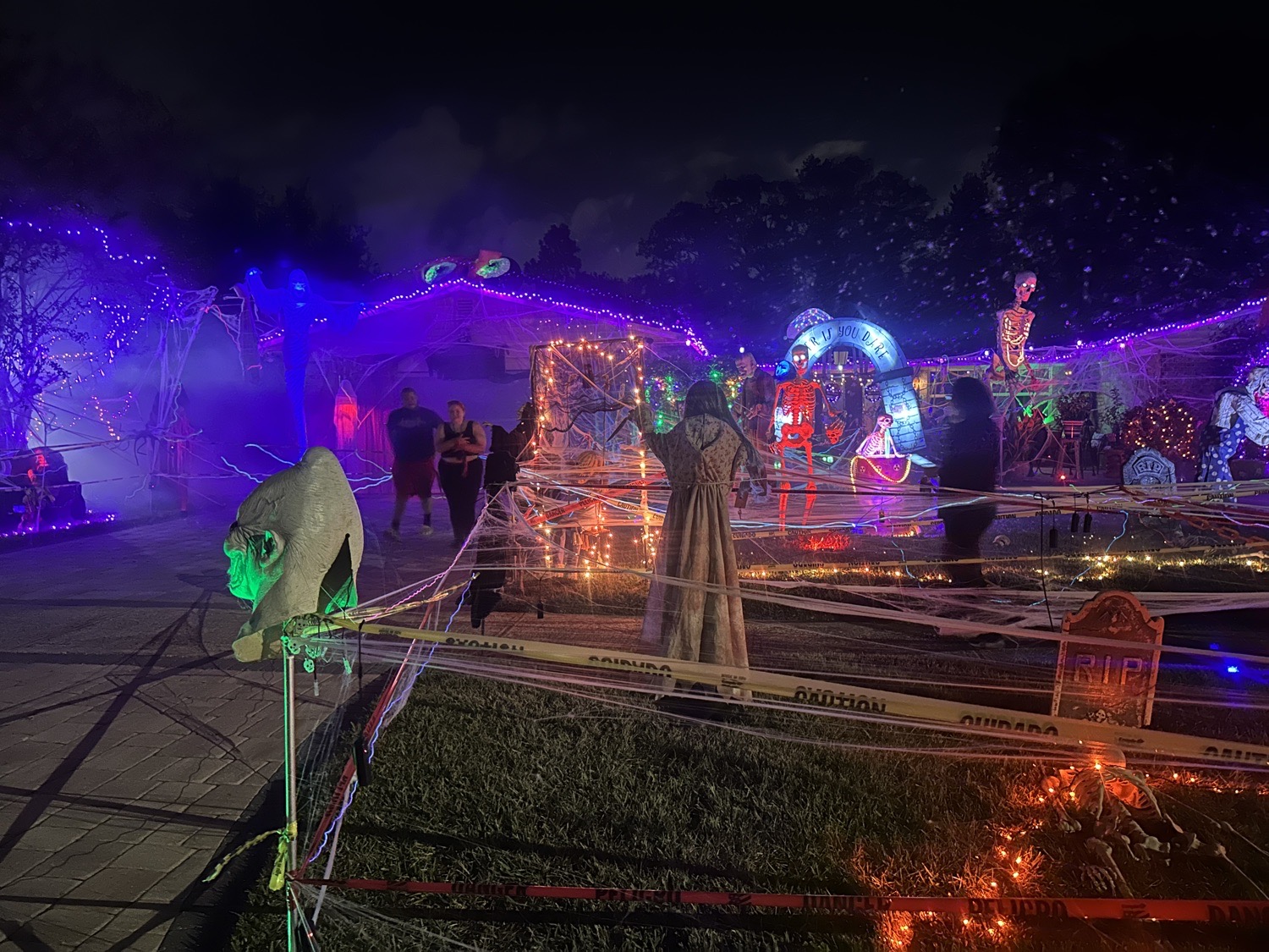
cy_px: 476
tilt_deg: -4.0
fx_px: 880
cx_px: 634
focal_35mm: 24
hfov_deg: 71.6
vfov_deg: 56.8
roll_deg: +0.5
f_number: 1.78
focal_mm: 6.86
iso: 1600
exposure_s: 1/15
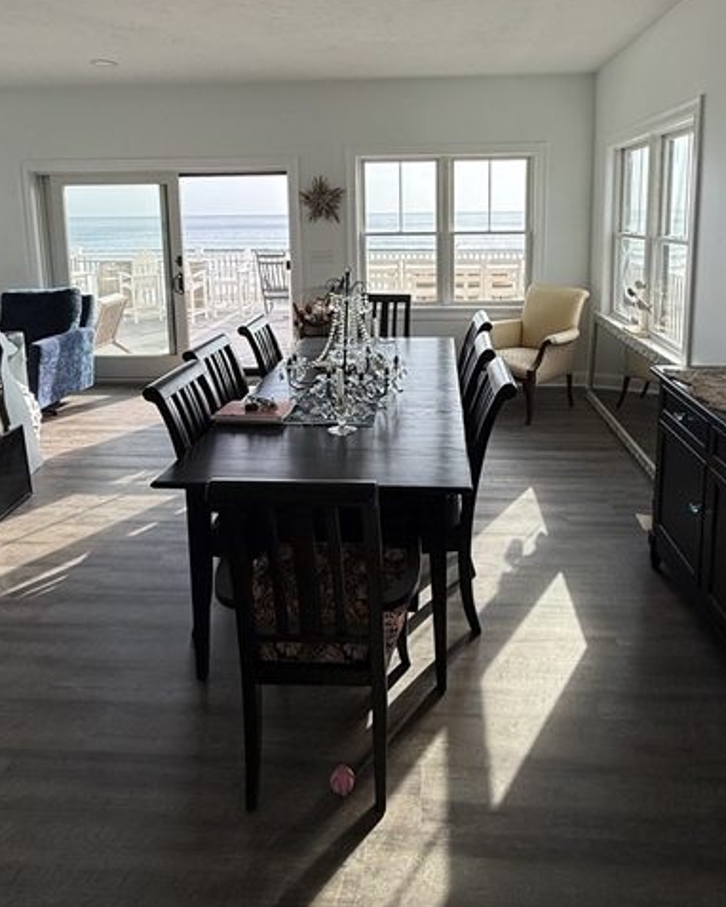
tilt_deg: -7.7
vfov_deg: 72.5
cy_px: 293
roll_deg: -0.1
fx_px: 591
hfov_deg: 63.0
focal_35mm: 22
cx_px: 403
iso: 64
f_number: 2.2
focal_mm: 2.22
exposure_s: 1/411
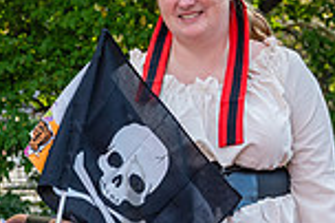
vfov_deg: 11.3
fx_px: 1097
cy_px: 298
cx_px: -152
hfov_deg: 16.1
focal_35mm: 118
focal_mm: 31
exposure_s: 1/800
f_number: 5
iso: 1000
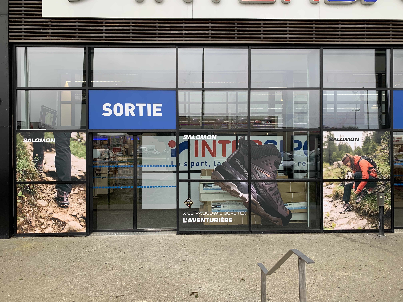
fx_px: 303
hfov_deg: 67.3
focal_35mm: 26
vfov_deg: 53.1
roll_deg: -0.6
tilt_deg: -1.6
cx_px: 202
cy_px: 151
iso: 32
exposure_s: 1/121
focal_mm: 4.25
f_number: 1.8
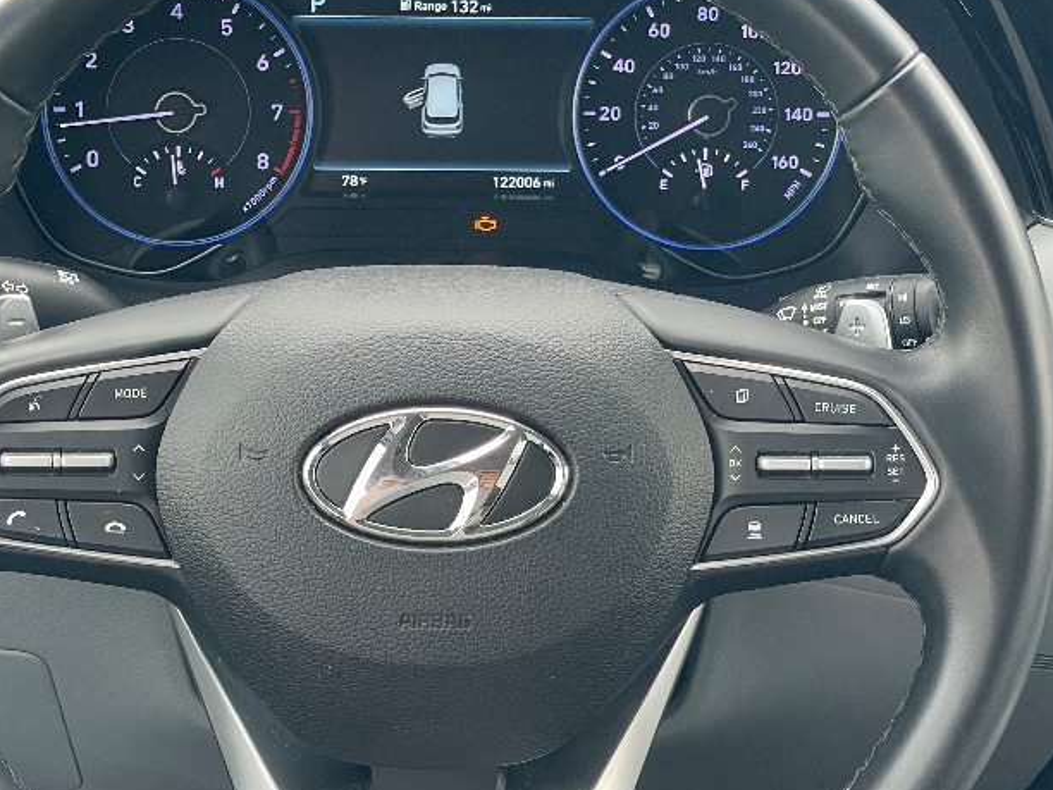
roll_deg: -0.2
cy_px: 417
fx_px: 2646
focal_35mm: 87
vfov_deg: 17.0
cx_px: 453
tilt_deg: -26.9
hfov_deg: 22.5
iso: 100
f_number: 2
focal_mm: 6
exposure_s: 1/99
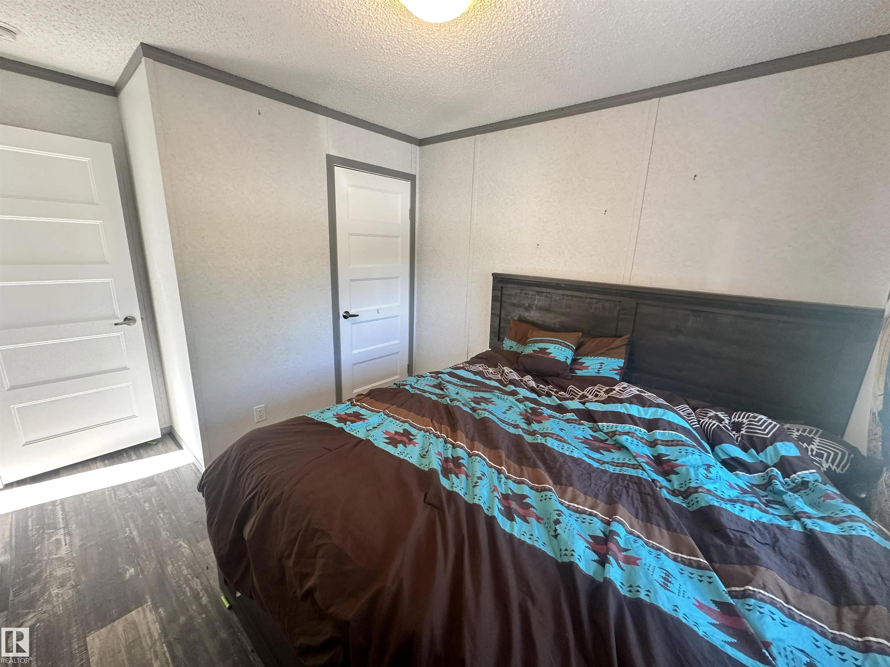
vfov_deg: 85.7
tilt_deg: -15.6
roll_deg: -2.7
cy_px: 334
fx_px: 360
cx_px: 445
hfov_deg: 102.1
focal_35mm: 14
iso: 200
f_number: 2.2
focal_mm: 2.22
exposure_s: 1/60
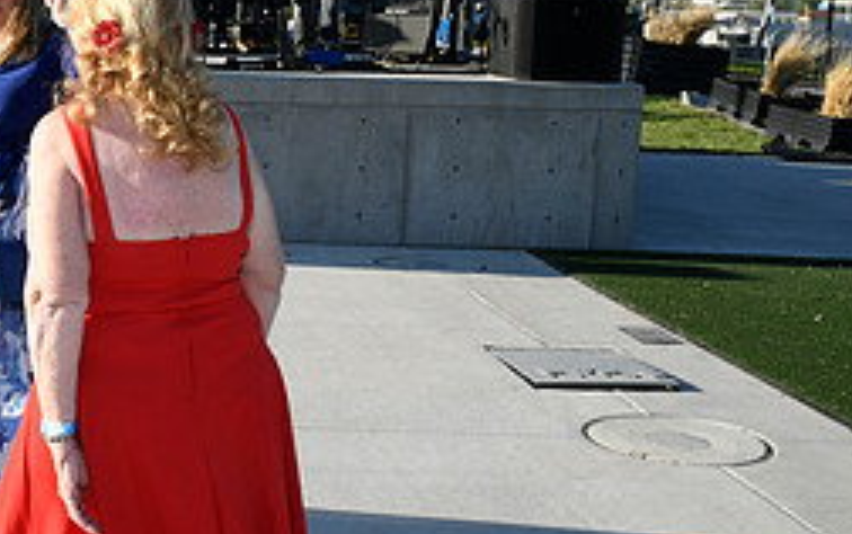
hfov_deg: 28.0
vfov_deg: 19.2
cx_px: -44
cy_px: 255
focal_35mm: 68
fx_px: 1580
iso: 1600
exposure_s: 1/250
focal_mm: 29
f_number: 22
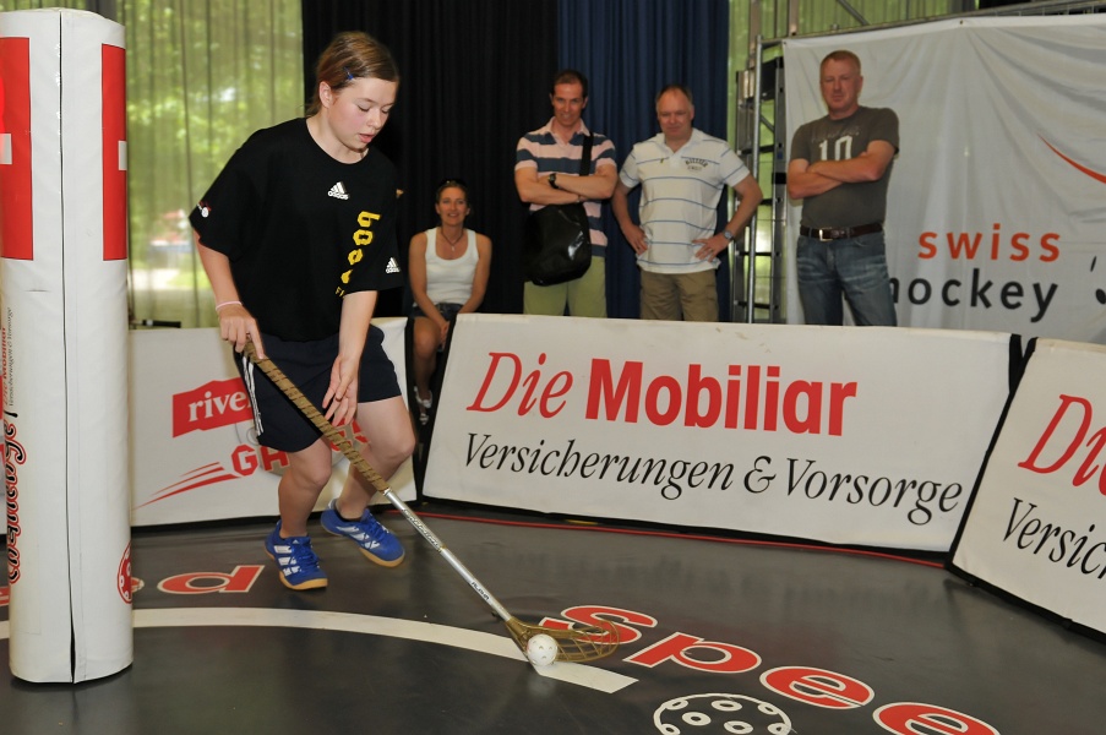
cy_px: 368
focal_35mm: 36
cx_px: 553
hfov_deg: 53.2
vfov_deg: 36.8
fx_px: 1105
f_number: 2.8
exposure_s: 1/125
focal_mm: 24
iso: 400
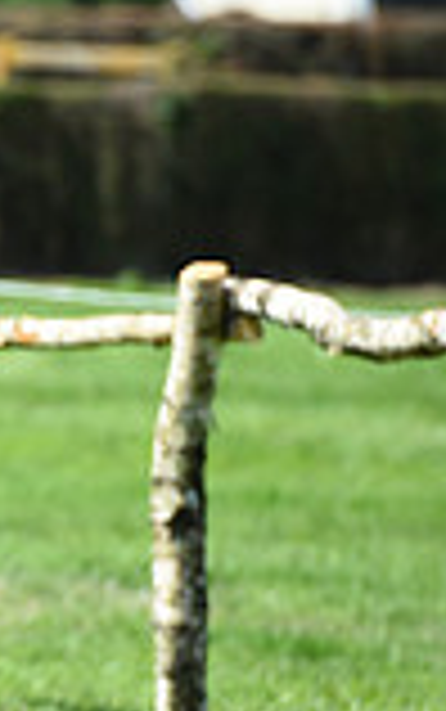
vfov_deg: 2.8
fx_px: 14501
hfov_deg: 1.8
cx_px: -685
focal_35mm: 747
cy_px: 270
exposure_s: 1/1000
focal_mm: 200
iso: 200
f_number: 5
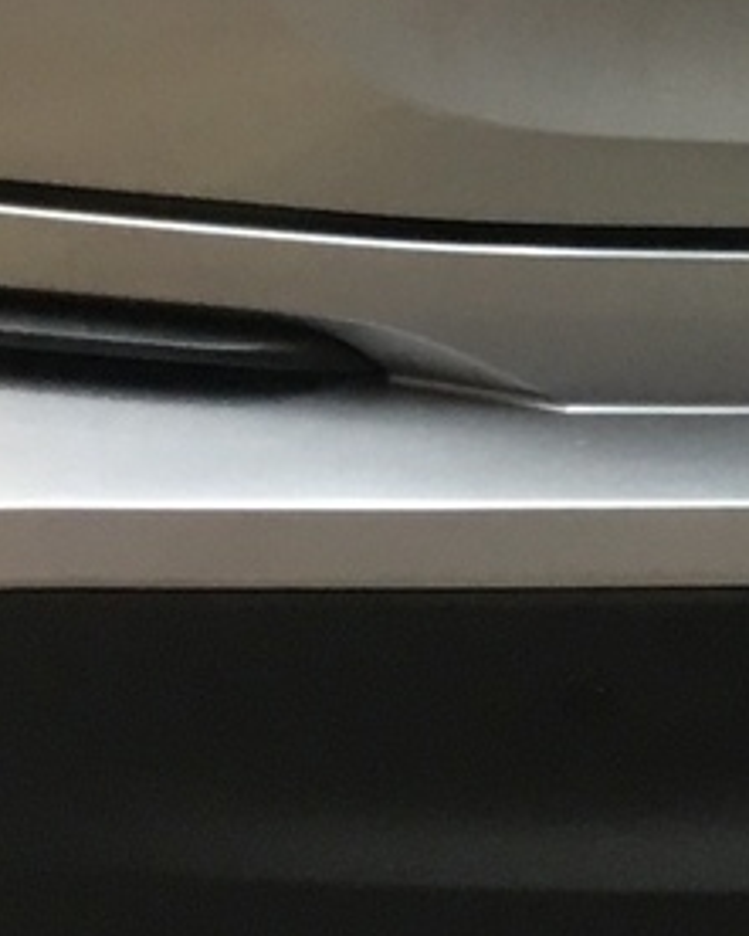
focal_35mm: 158
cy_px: -268
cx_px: 1461
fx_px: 4376
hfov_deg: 9.2
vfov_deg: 11.9
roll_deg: -0.3
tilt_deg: -16.5
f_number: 2.4
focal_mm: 3.3
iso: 80
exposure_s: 1/30
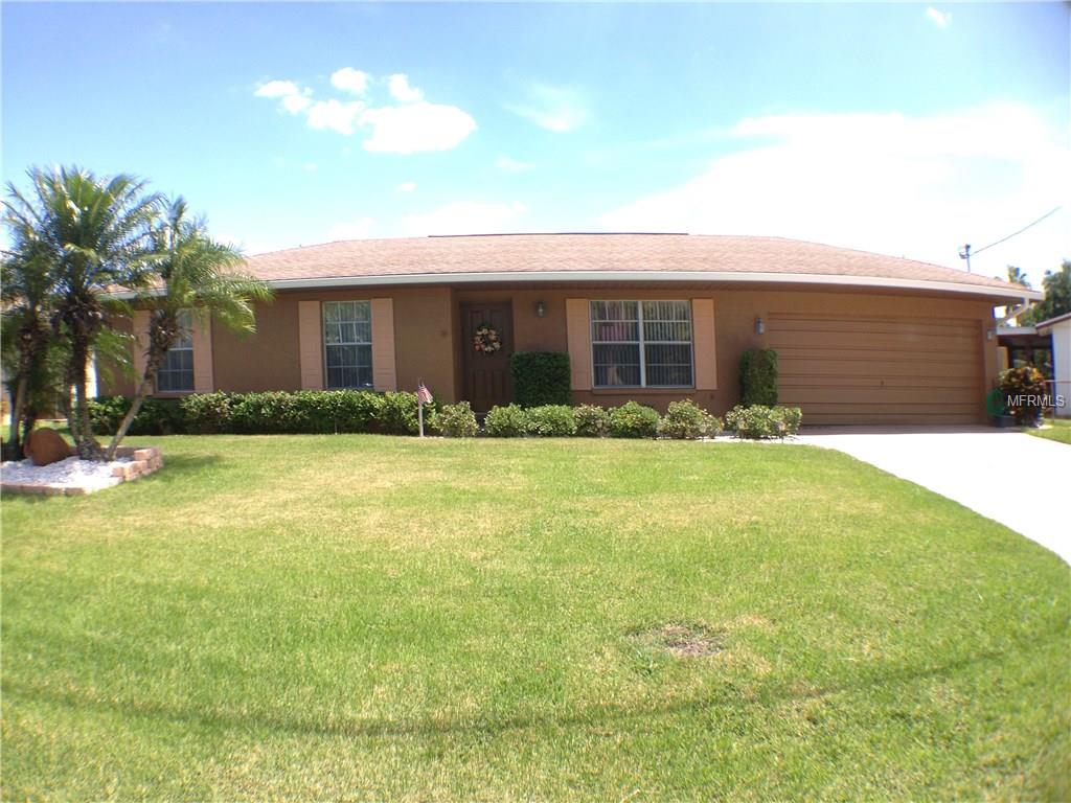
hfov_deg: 55.4
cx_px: 536
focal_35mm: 33
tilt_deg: +0.4
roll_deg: +1.1
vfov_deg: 42.9
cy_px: 402
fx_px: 1021
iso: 50
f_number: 2.4
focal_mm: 4.12
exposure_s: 1/507
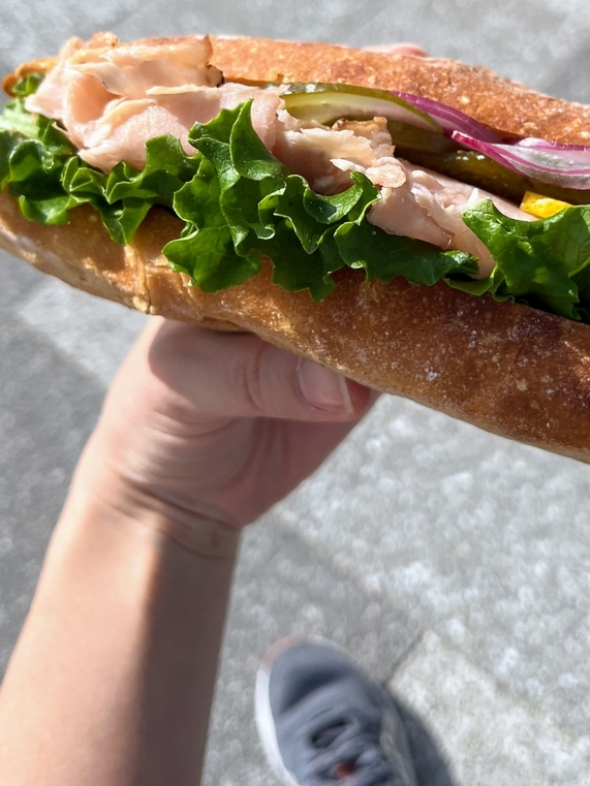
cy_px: 239
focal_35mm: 41
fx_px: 931
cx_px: 370
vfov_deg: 44.8
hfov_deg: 35.0
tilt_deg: -49.9
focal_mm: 5.1
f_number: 1.6
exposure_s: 1/3413
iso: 50
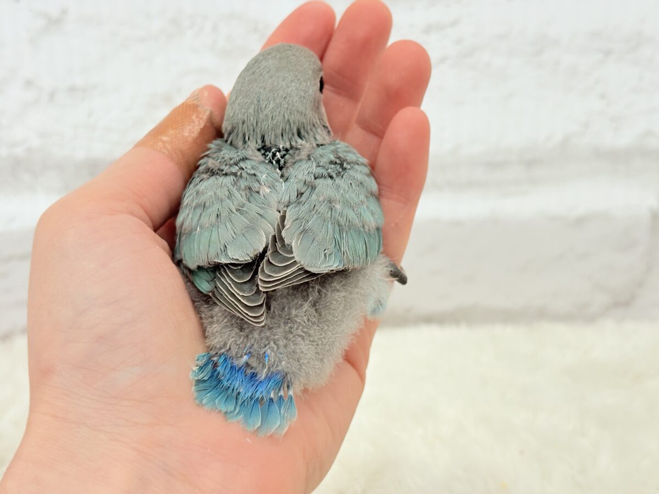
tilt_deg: -19.3
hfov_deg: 36.8
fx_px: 990
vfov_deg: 28.0
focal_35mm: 52
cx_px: 330
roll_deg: +1.3
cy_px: 247
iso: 64
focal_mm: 5.96
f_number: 1.6
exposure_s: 1/100
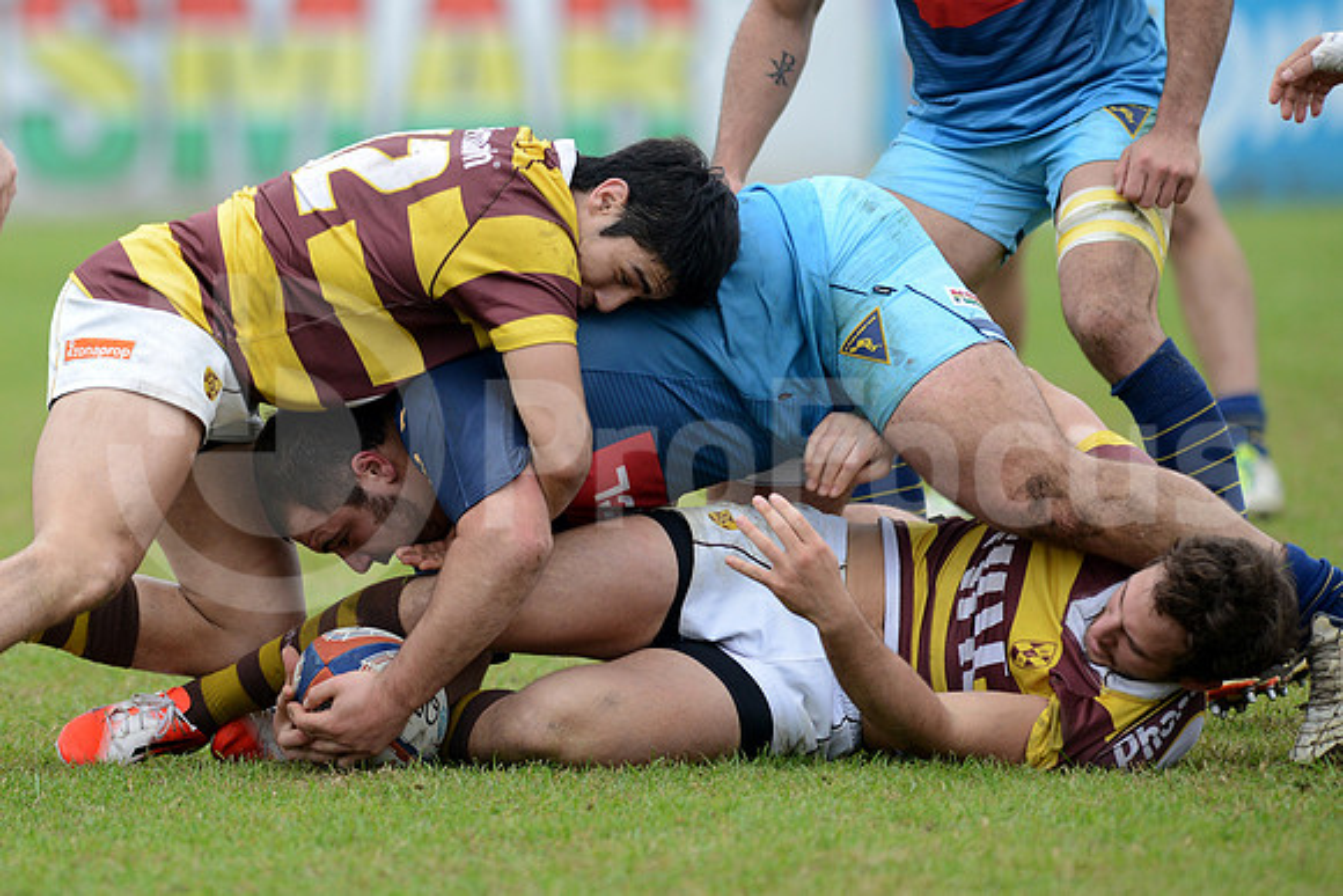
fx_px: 15671
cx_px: 672
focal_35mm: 420
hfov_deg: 4.9
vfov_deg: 3.3
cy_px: 448
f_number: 4
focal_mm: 420
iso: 800
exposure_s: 1/800
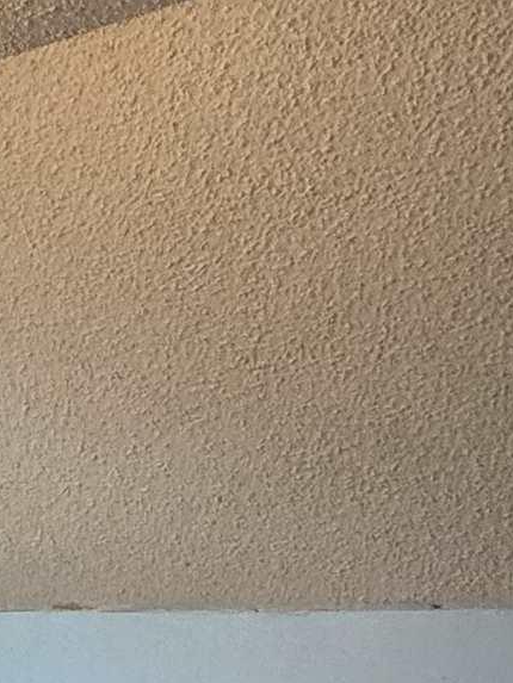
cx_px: -505
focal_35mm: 75
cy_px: 819
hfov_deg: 15.7
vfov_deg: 23.7
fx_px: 1481
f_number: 2.2
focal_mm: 2.22
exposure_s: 1/120
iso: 200
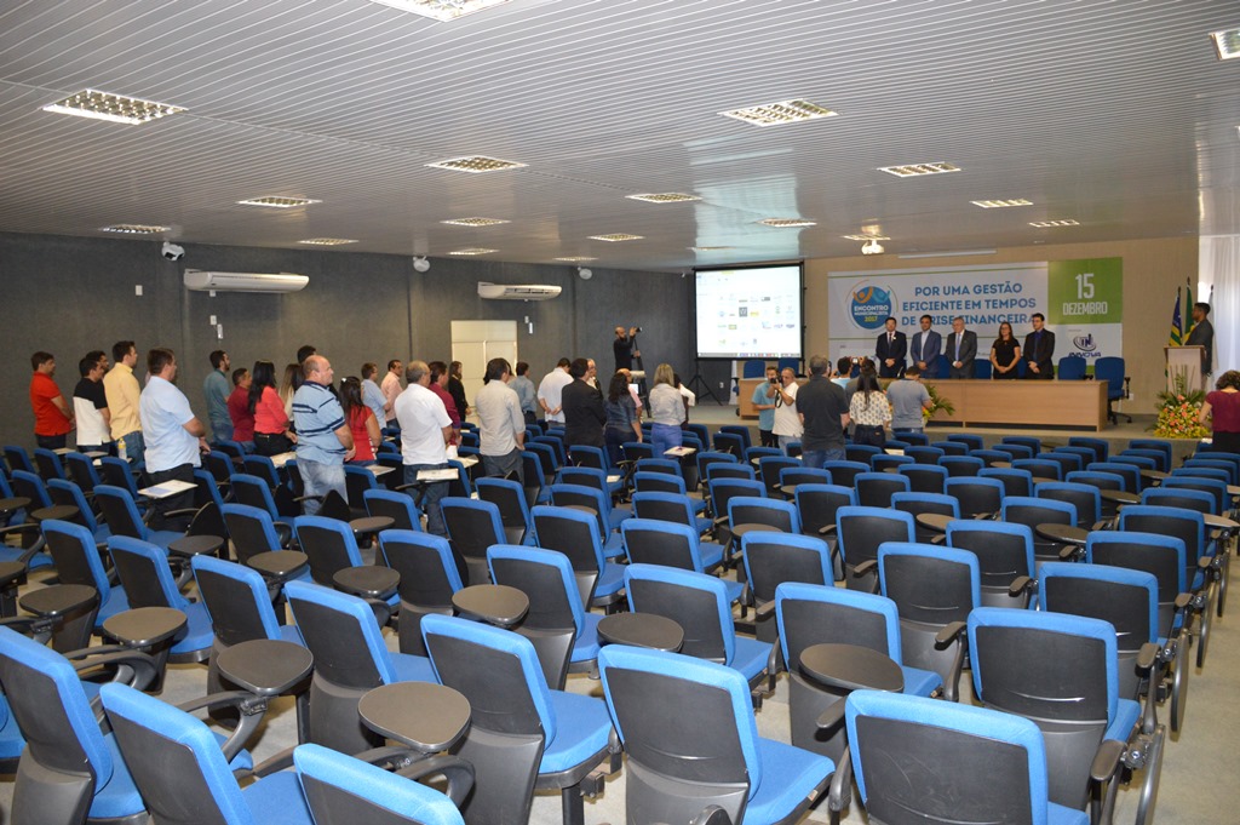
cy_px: 412
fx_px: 929
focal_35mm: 27
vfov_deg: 47.9
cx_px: 620
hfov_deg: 67.4
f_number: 3.5
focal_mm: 18
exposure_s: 1/60
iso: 1250
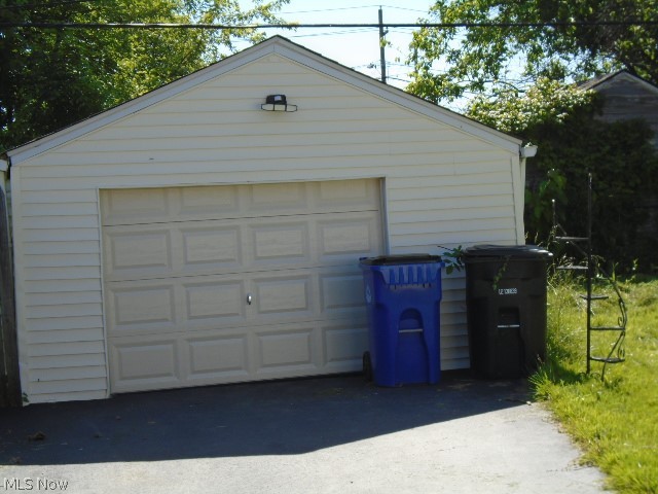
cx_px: 329
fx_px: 1293
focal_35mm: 68
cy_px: 247
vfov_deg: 21.6
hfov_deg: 28.6
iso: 100
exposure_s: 1/250
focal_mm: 12
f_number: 5.5
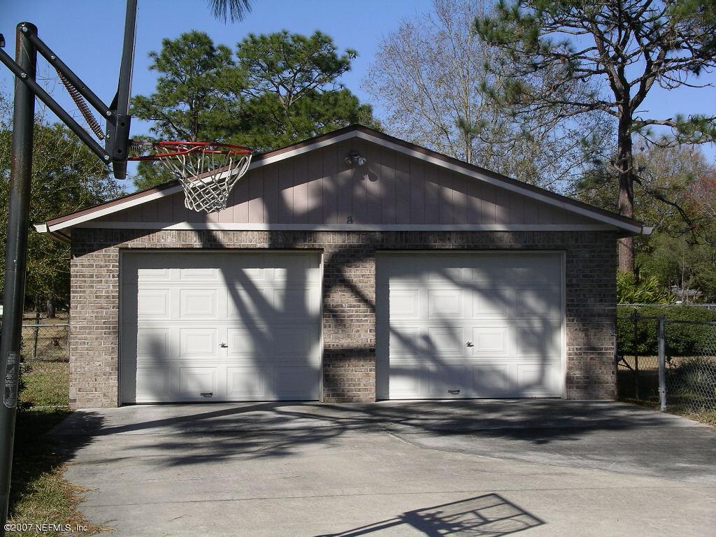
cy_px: 268
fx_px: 1282
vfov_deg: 23.7
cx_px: 358
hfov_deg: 31.2
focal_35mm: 62
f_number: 6
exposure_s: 1/477
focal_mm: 12.8
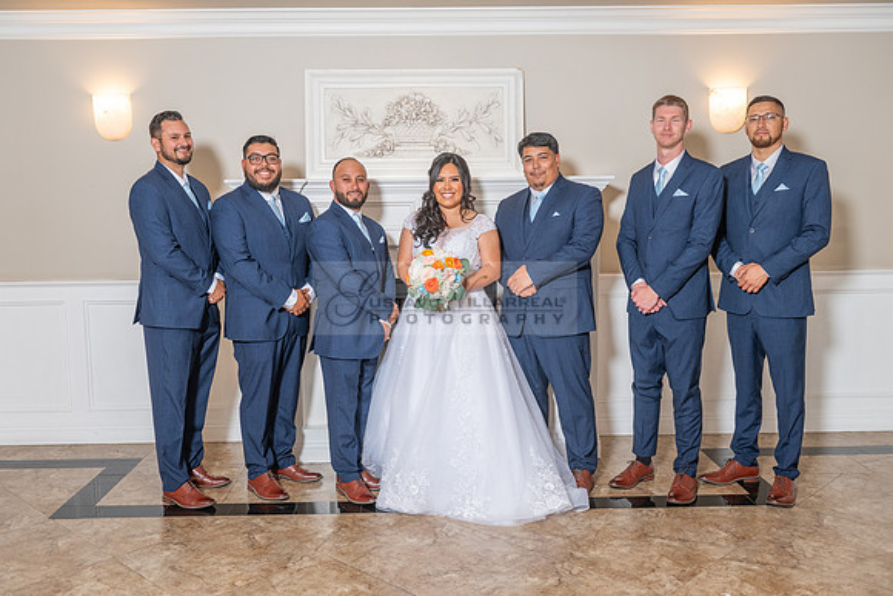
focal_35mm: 33
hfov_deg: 56.8
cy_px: 300
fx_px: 825
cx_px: 429
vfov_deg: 39.7
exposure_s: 1/160
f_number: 4.5
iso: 640
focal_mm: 32
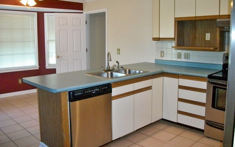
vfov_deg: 37.2
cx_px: 118
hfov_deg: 56.7
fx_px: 218
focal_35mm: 34
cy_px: 73
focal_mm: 5.7
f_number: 2.9
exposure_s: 1/125
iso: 400
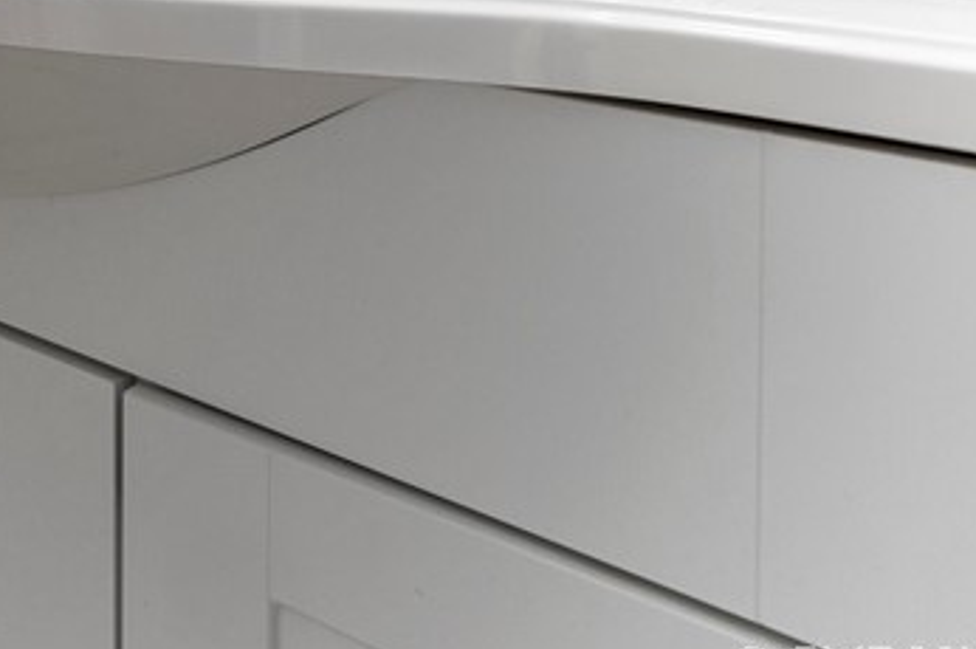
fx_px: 1243
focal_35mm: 46
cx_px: -491
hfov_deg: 28.2
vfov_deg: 23.7
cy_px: -306
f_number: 7.1
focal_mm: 14.6
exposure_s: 1/25
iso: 1000
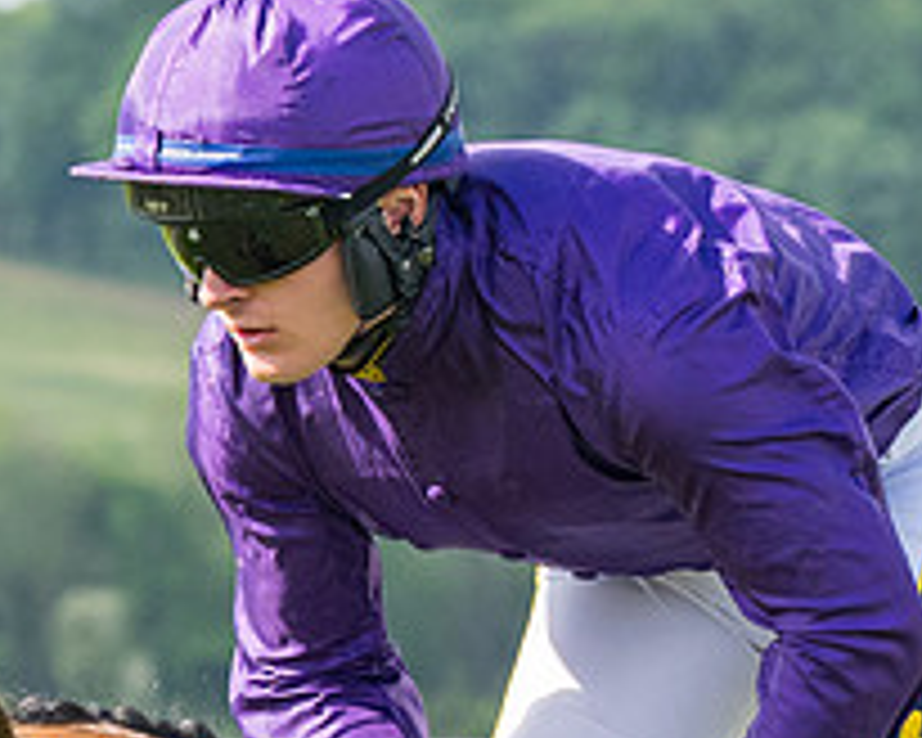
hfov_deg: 3.3
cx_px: 452
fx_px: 16236
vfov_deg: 2.6
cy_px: 910
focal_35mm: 595
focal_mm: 98
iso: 400
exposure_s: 1/1250
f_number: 5
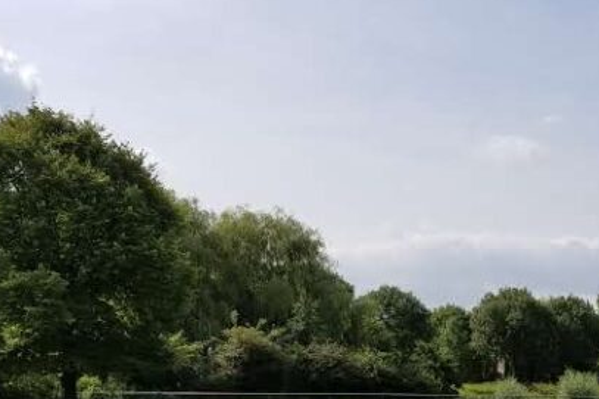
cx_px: 550
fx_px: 848
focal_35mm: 51
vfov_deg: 25.3
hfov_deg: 36.3
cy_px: 390
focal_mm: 4.25
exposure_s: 1/4072
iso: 50
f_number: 1.7
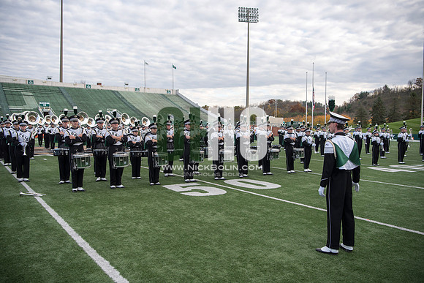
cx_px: 212
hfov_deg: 58.7
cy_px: 142
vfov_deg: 41.1
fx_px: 377
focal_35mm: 32
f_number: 3.5
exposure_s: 1/500
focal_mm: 32
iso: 100
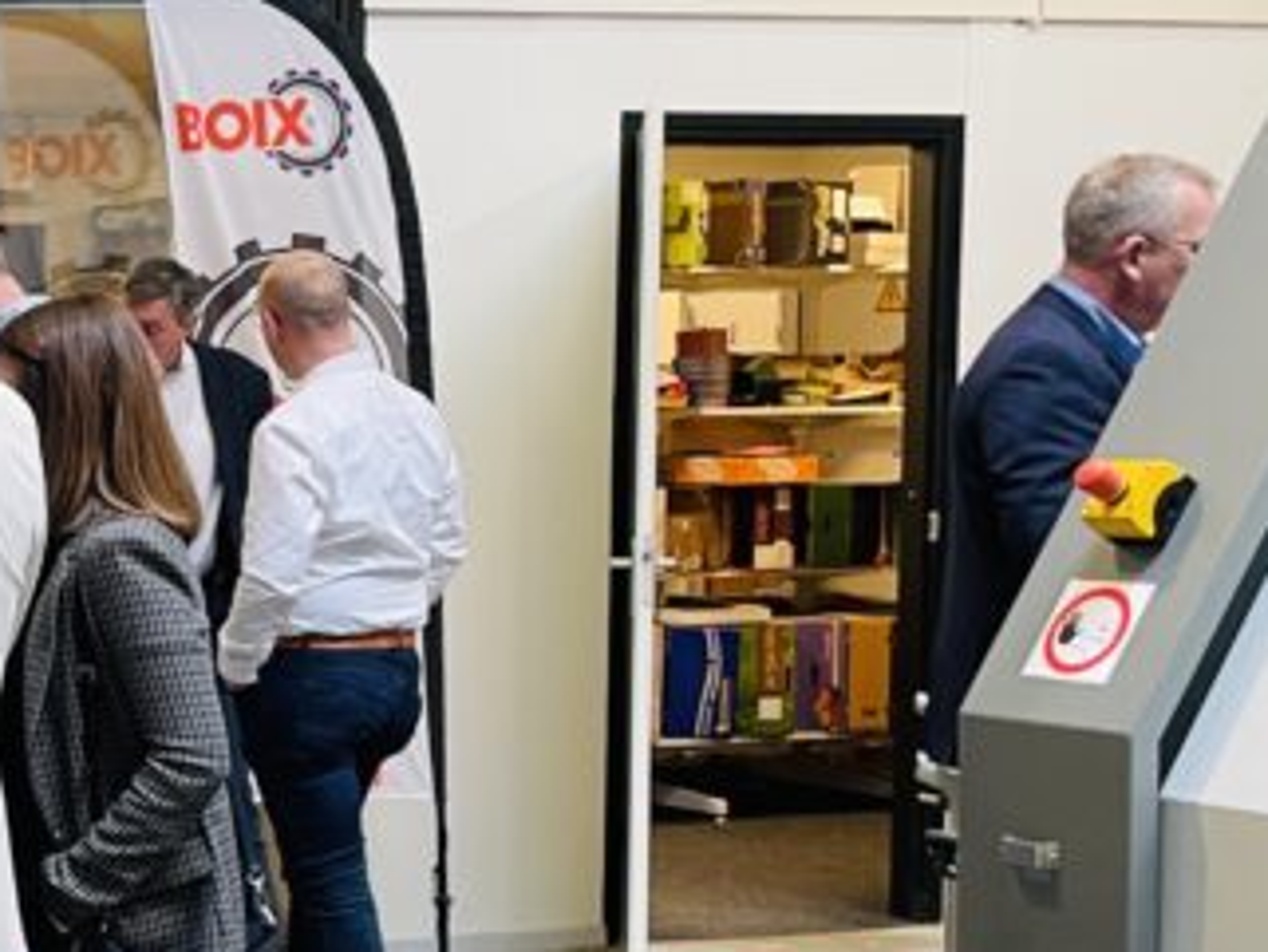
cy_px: 679
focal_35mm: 83
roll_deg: +0.9
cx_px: -529
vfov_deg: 17.7
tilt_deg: -3.5
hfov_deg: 20.7
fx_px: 3041
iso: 80
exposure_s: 1/50
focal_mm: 4.2
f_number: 1.6
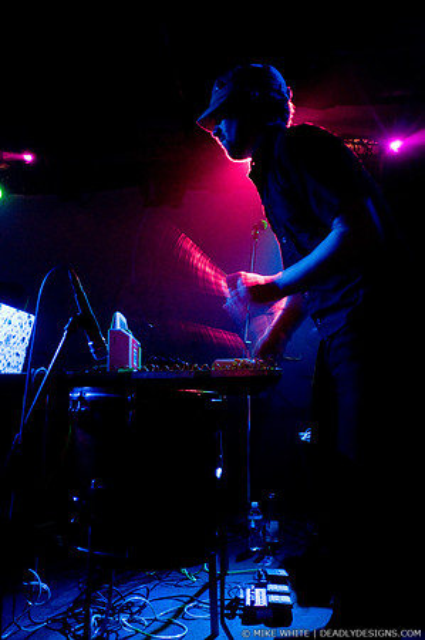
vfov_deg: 62.0
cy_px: 320
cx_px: 212
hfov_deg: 43.5
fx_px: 532
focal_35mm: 30
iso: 1600
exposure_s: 1/25
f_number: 2.8
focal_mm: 20
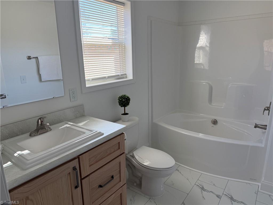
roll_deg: +1.0
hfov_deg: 71.6
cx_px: 136
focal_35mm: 24
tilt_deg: -14.5
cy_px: 102
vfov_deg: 56.8
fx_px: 189
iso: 100
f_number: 1.78
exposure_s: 1/230
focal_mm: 6.76
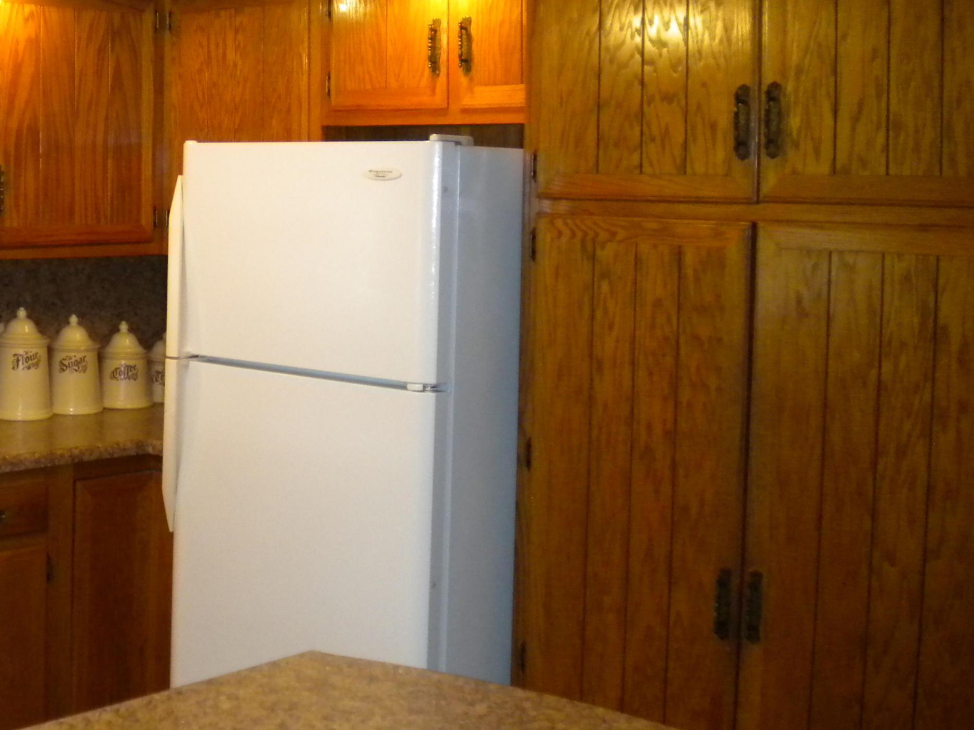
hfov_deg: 33.4
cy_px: 251
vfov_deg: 26.0
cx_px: 198
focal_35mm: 56
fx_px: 1576
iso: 430
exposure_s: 1/63.6
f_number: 3.1
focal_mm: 6.3
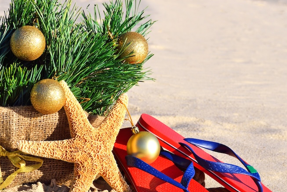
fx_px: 1276
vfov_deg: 8.6
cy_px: 87
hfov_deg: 12.8
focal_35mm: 160
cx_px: 164
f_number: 10
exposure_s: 1/320
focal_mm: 70
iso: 100
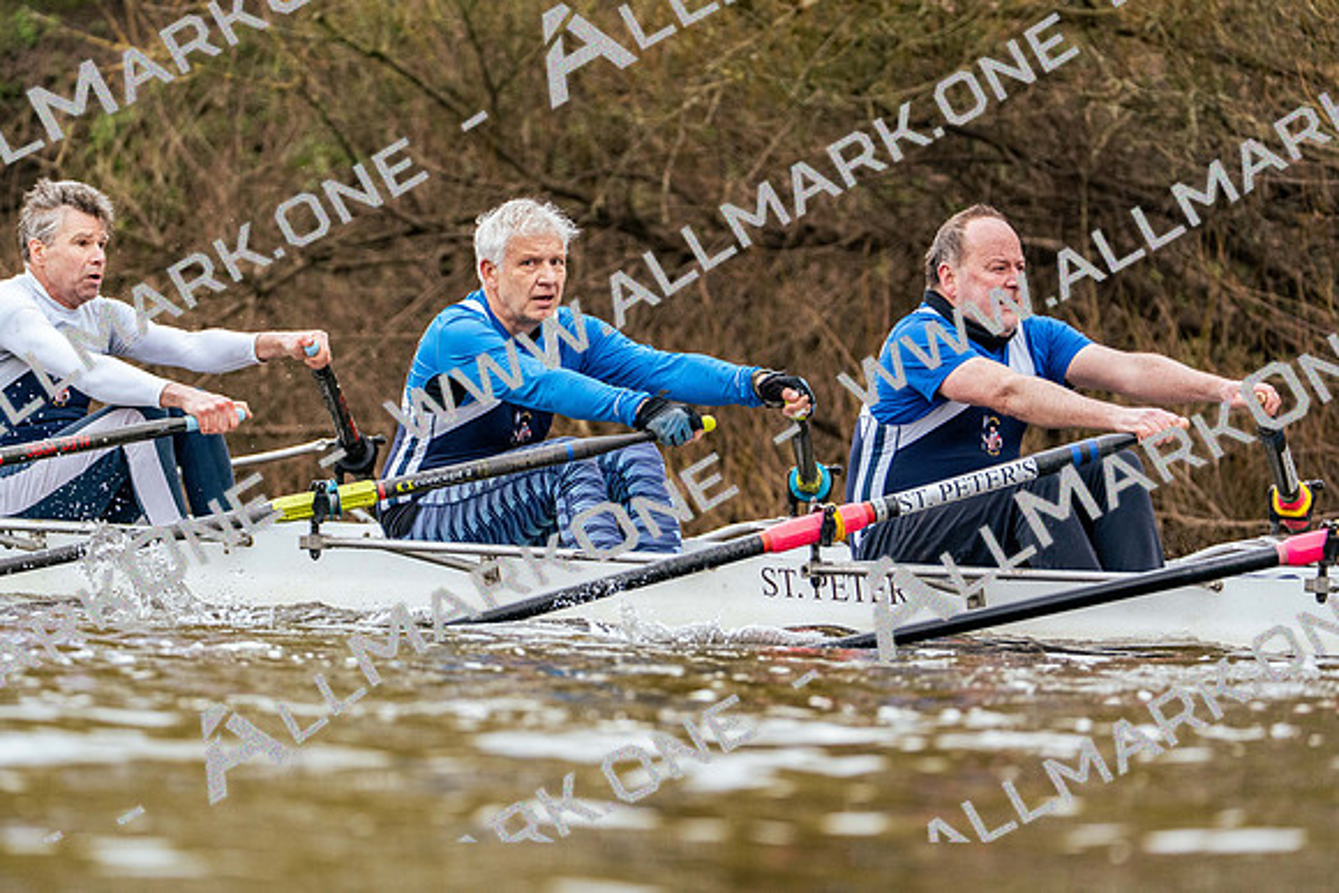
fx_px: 13132
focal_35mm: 353
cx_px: 670
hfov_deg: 5.8
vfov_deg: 3.9
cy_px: 446
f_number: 6.3
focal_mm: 353
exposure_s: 1/2000
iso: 2500
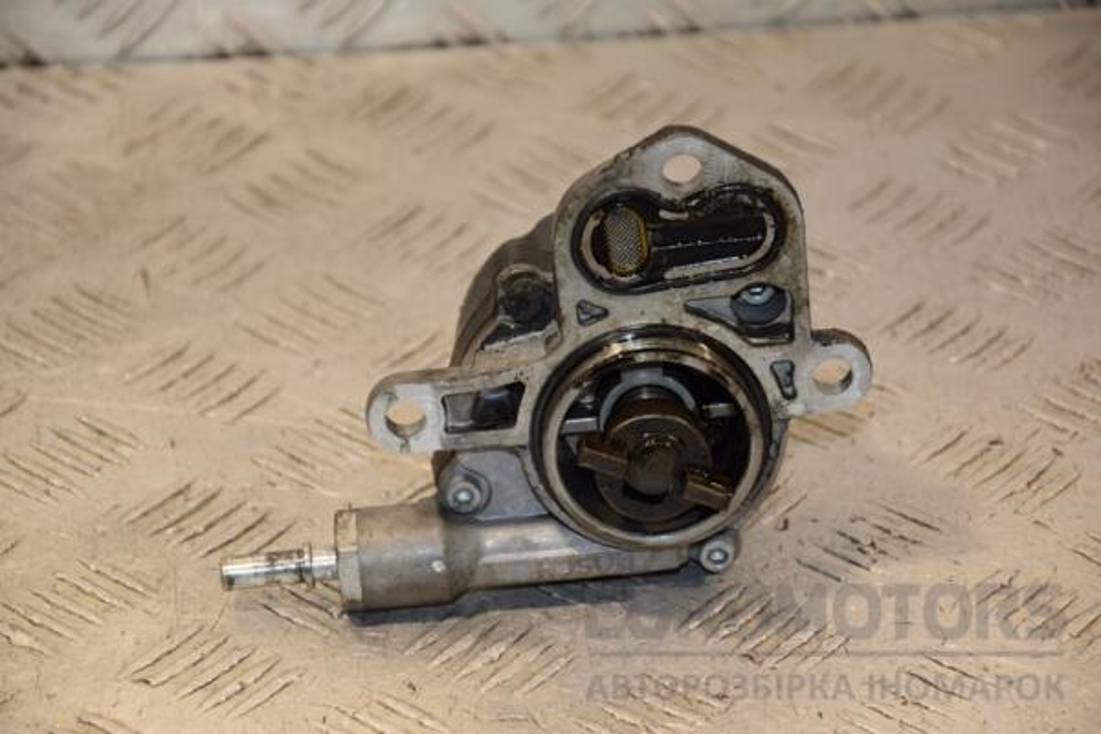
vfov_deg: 8.7
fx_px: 4816
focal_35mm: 158
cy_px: 367
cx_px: 550
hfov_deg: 13.0
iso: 800
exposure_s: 1/160
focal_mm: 105
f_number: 5.6
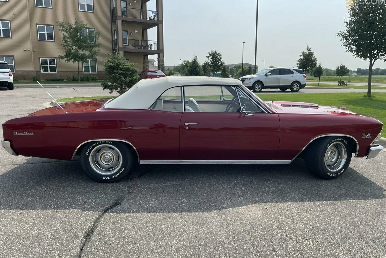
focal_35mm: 28
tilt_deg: -10.1
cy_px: 135
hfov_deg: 65.5
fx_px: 300
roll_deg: +1.0
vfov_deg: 46.4
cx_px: 189
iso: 32
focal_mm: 4.2
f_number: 1.6
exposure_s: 1/3040
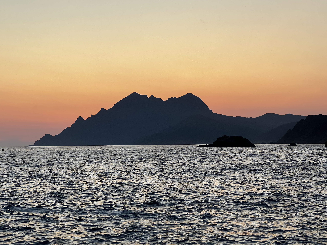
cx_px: 162
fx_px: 737
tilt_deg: +2.6
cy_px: 121
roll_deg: +0.7
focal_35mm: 78
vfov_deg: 18.9
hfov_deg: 25.0
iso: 200
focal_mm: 9
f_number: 2.8
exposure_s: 1/68
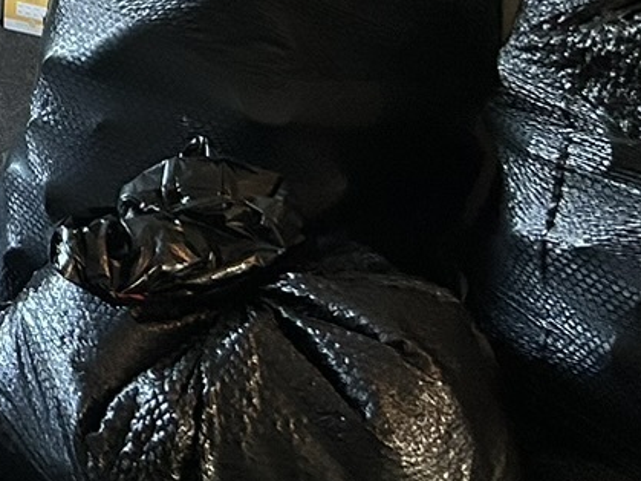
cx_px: -757
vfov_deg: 10.7
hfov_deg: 12.9
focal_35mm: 127
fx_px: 2351
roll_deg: -0.9
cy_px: -466
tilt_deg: -6.8
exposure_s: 1/60
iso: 125
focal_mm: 5.7
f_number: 1.5
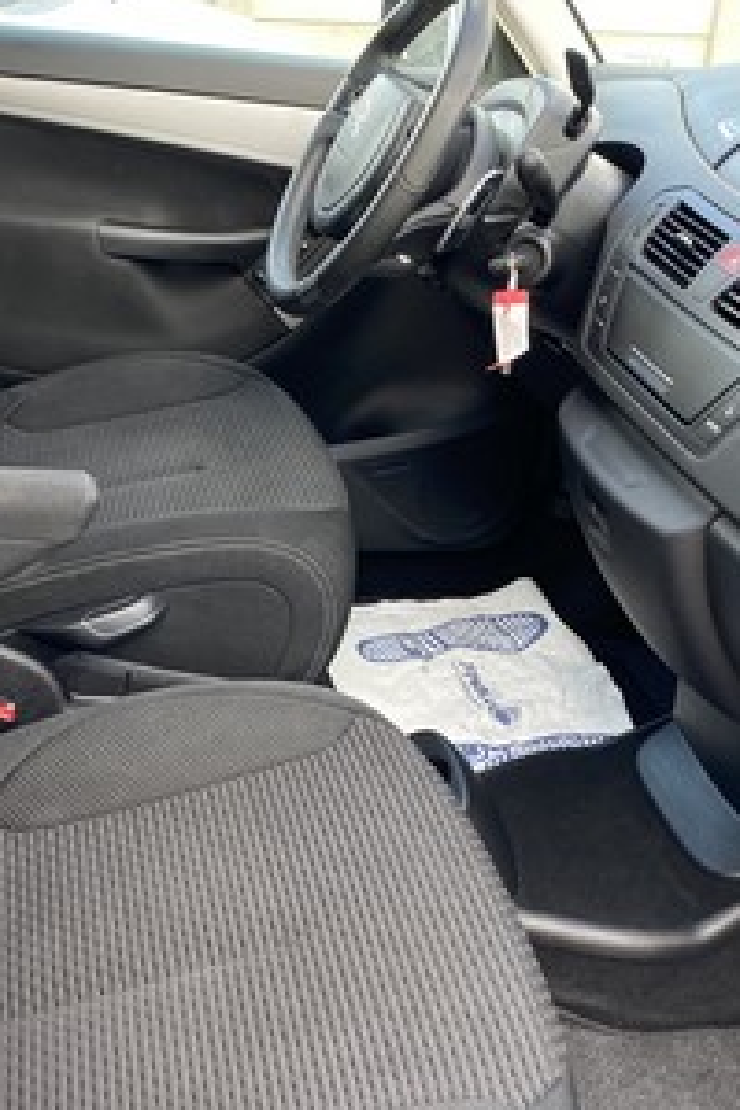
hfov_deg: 29.2
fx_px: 1418
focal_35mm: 46
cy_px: 605
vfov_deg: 42.7
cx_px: 344
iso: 100
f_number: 1.8
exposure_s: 1/122
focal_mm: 4.25
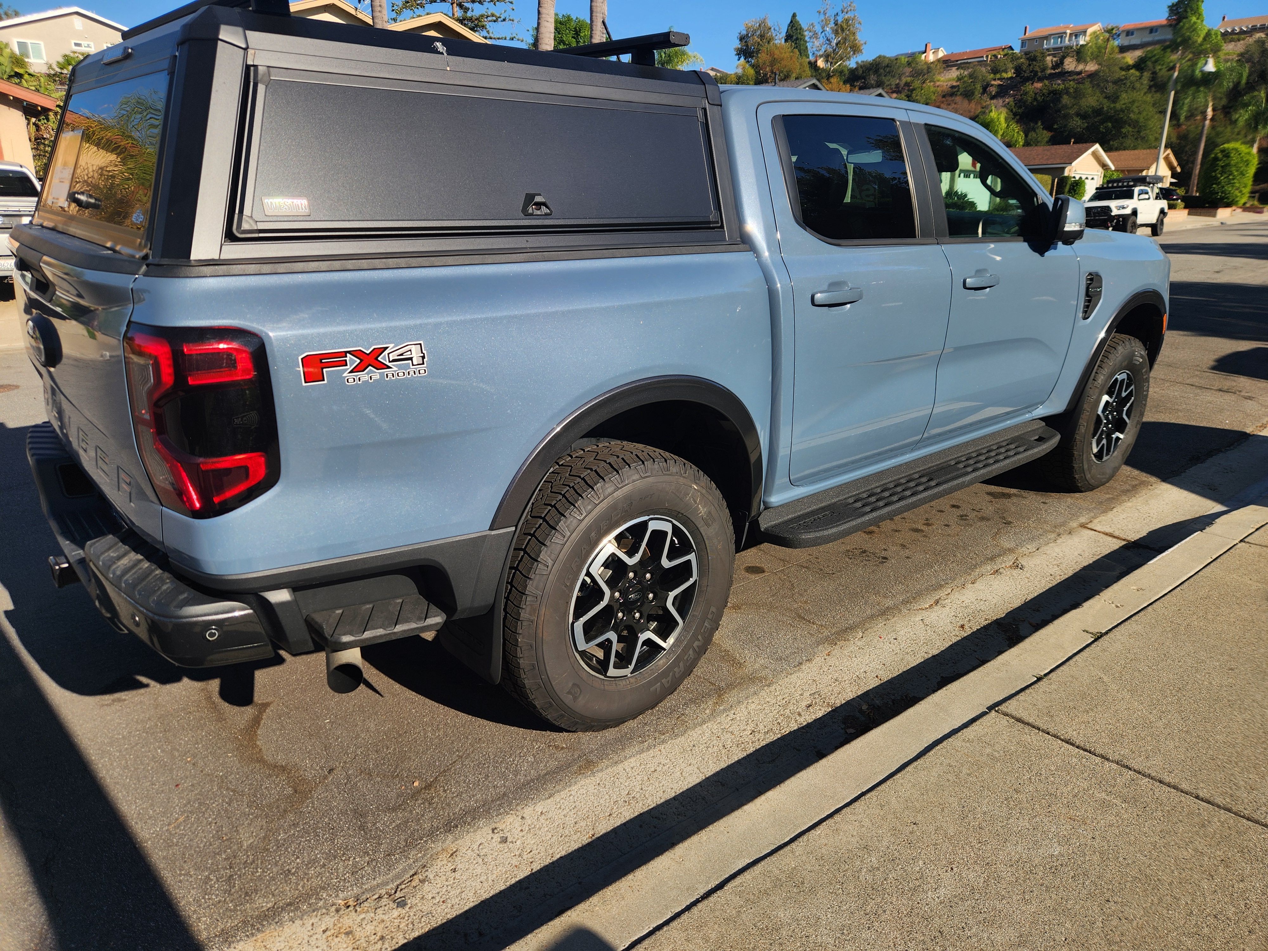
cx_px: 634
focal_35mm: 23
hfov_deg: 73.9
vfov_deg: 58.9
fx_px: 843
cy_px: 476
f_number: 1.8
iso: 20
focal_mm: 5.4
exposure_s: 1/1361
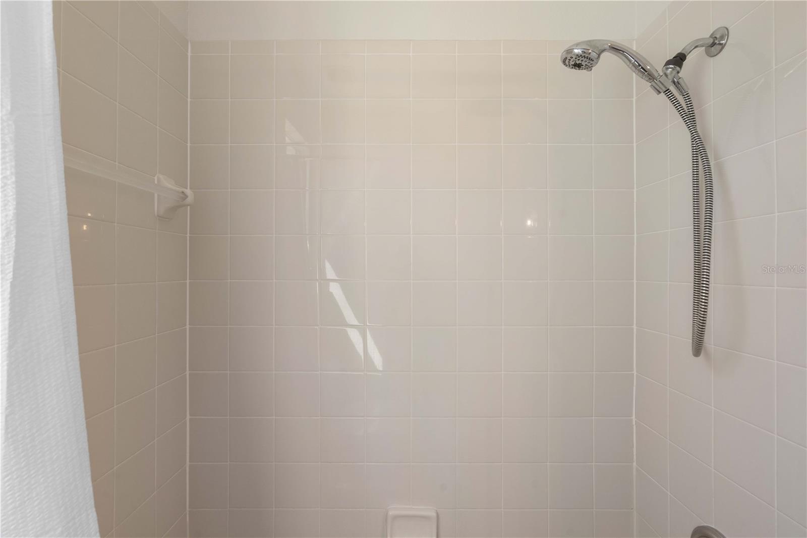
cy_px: 269
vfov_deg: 73.7
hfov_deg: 96.7
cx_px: 404
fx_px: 359
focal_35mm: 16
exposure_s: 1/25
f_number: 8
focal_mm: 16
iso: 200
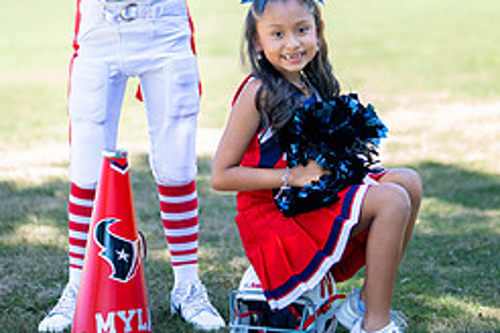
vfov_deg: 10.4
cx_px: 234
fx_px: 1819
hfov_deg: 15.6
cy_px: 23
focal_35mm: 131
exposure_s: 1/1250
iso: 100
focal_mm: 50
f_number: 1.2
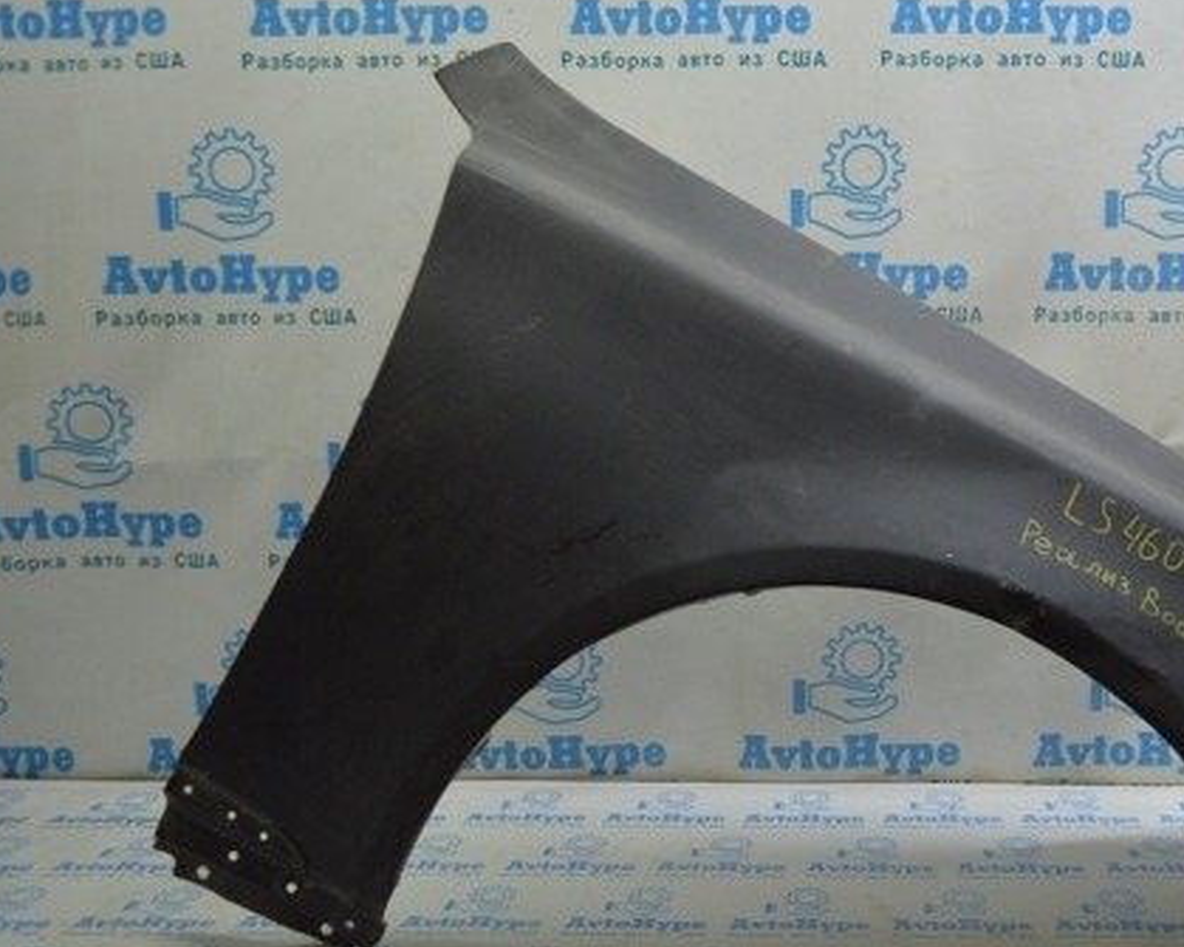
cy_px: 490
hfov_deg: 42.1
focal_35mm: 43
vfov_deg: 34.9
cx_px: 825
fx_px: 1506
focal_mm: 20
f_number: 3.5
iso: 400
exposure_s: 1/100
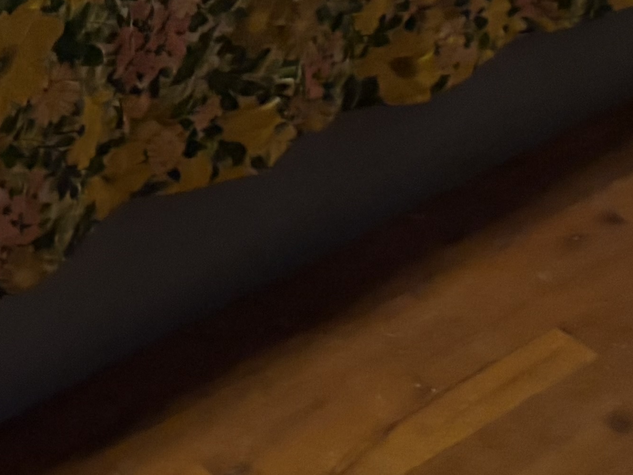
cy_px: -511
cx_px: -181
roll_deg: -1.7
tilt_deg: -14.4
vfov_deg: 11.8
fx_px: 2029
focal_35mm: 111
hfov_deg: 16.8
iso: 640
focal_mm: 5.96
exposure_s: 1/30
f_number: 1.6
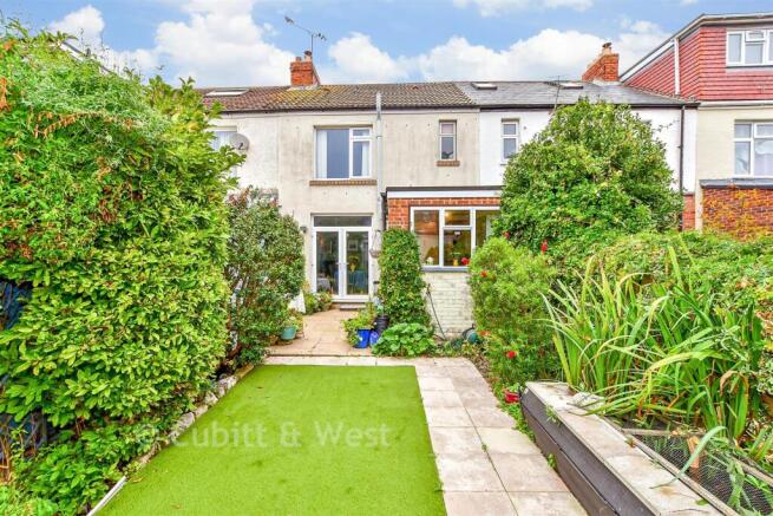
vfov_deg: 77.4
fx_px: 322
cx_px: 386
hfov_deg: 100.4
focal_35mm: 15
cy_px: 258
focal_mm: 10
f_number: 8
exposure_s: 1/60
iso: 400
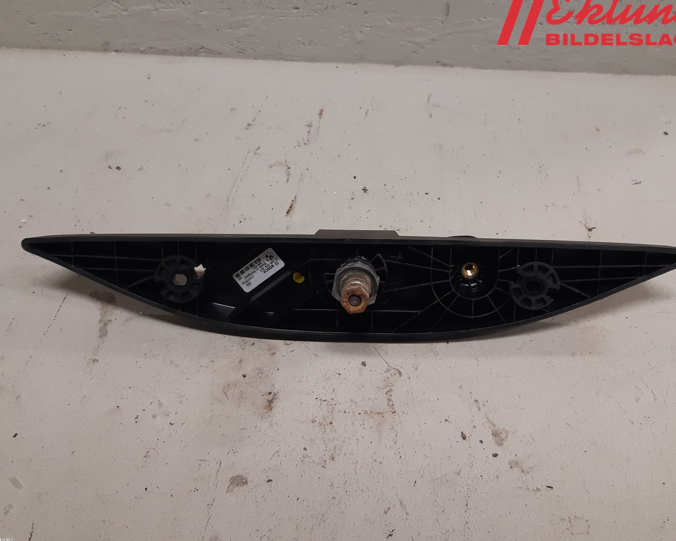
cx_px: 347
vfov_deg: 51.5
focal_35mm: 28
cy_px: 263
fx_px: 560
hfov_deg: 62.2
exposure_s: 1/50
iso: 125
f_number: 1.7
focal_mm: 3.93
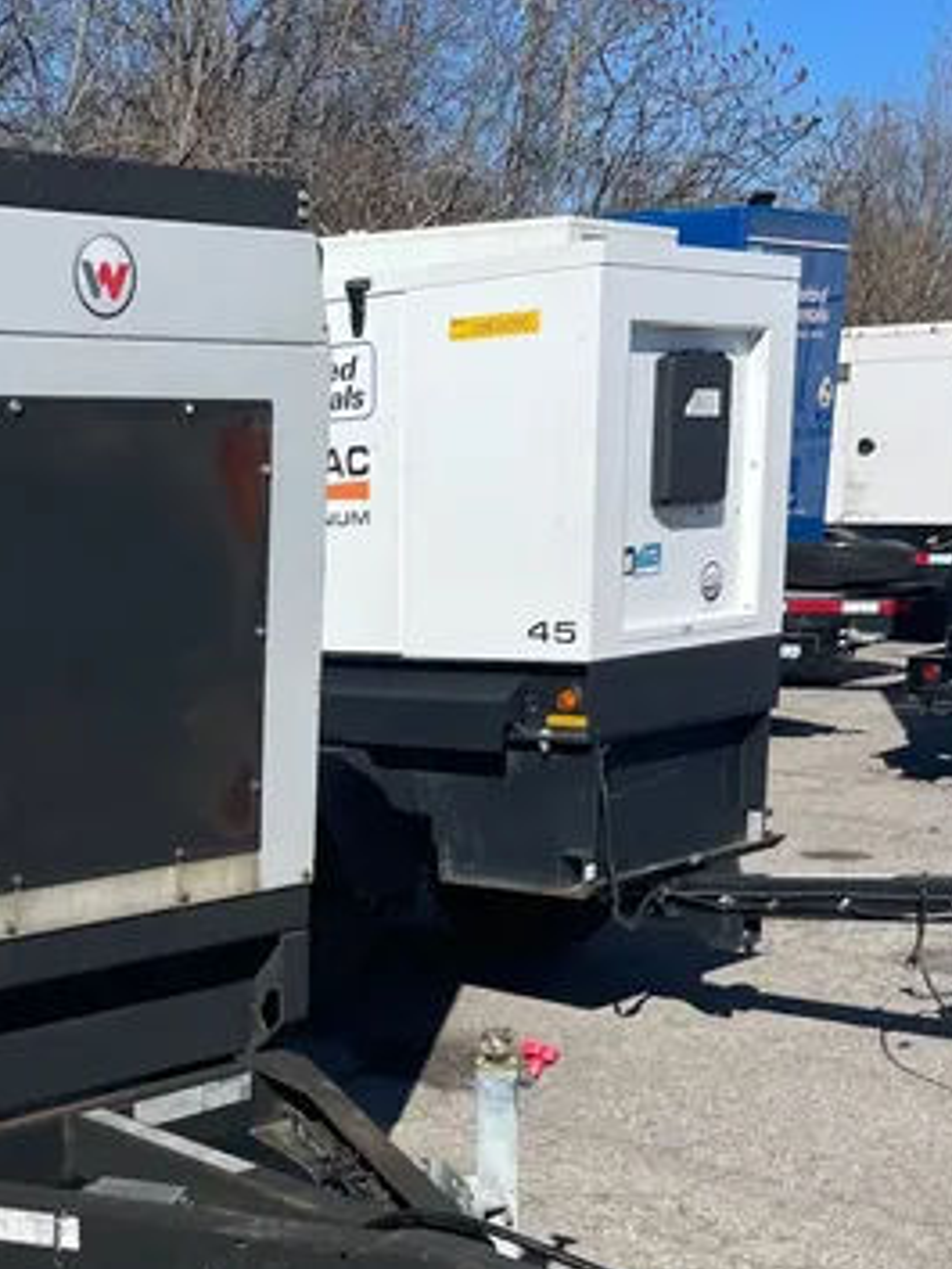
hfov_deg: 25.7
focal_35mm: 54
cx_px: 7
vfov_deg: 34.7
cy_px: 969
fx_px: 1979
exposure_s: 1/7813
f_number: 1.6
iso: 50
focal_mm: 4.2
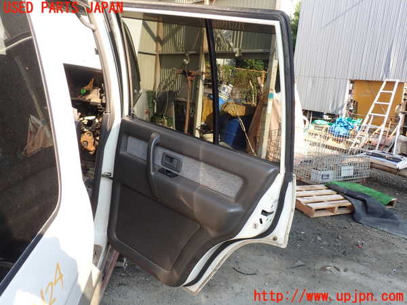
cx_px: 204
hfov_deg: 60.0
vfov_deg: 46.8
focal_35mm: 30
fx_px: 353
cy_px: 152
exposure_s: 1/200
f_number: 3.2
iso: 100
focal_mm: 5.4
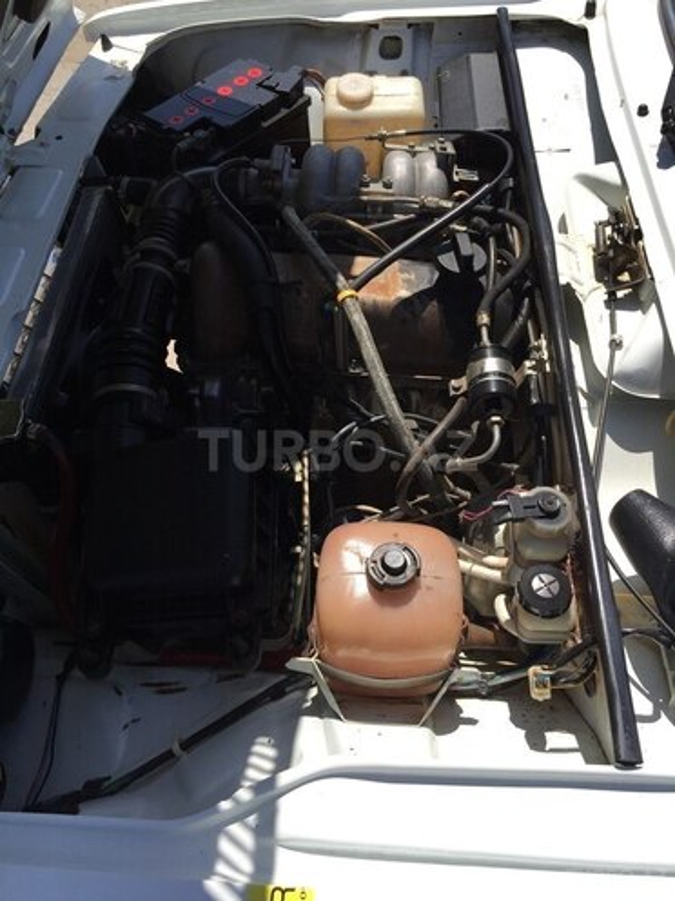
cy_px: 450
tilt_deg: -53.4
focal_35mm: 29
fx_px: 754
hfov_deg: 48.2
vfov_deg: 61.7
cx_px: 338
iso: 32
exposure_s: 1/2083
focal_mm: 4.15
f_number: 2.2
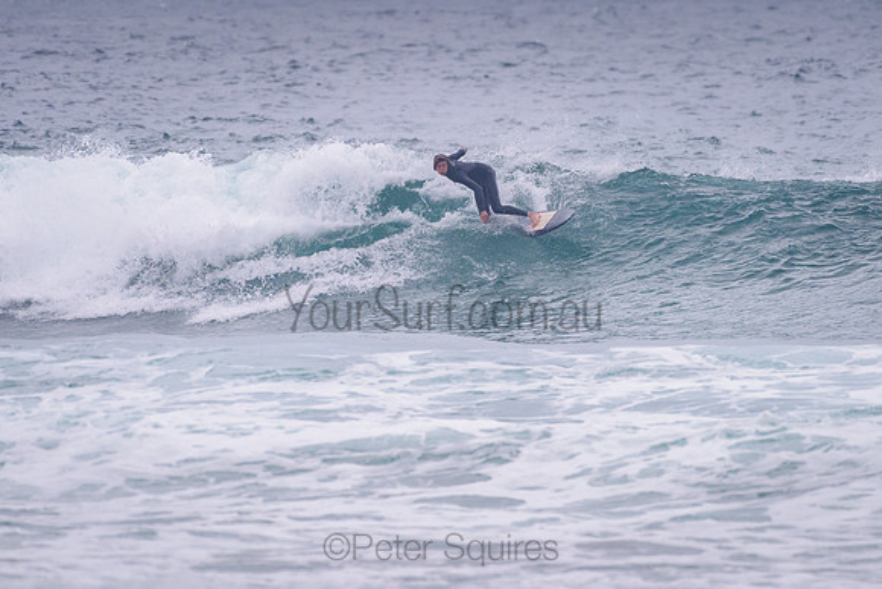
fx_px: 15019
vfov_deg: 2.2
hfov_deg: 3.4
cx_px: 481
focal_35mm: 613
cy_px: 228
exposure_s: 1/2000
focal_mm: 500
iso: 1000
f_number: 5.6
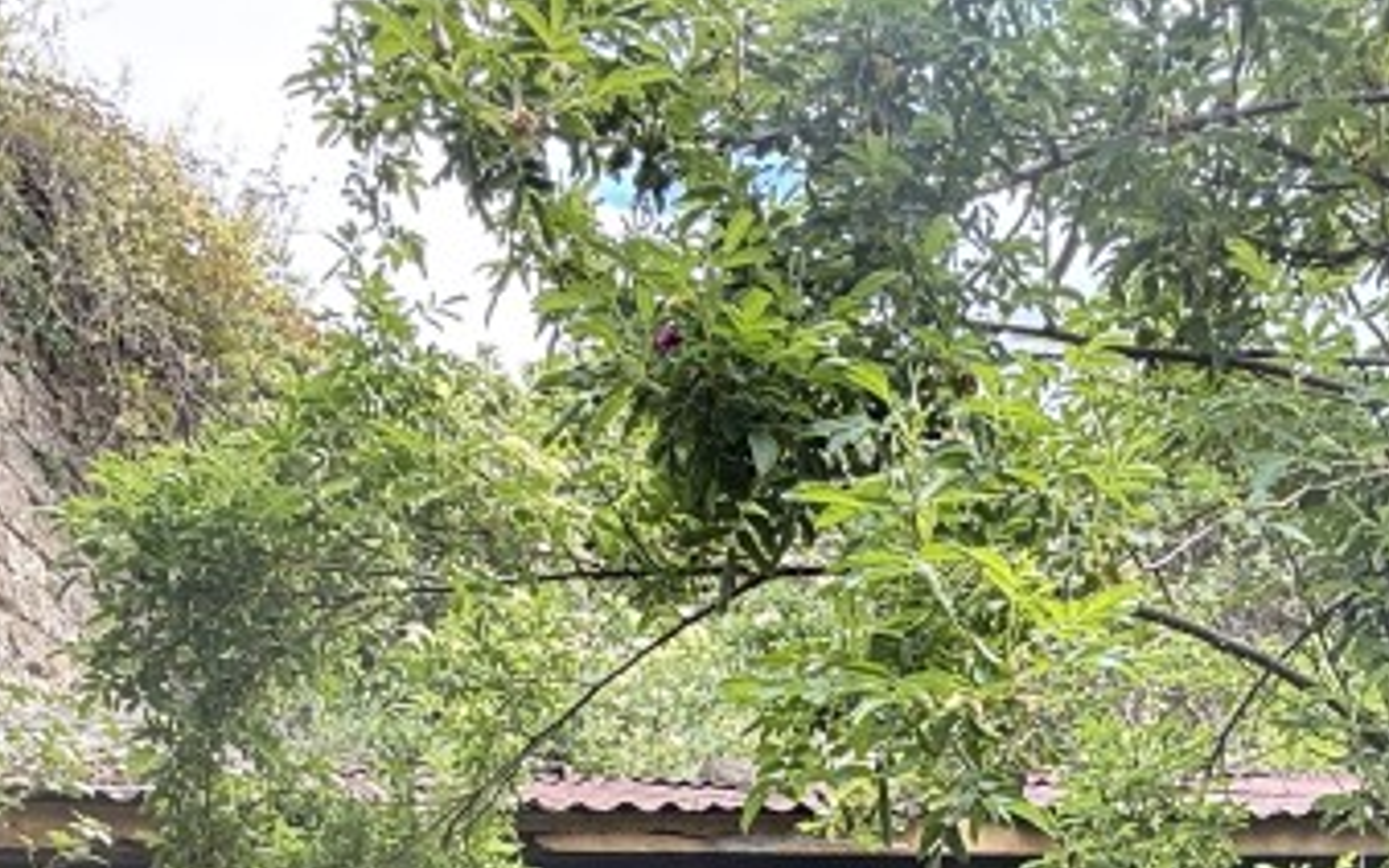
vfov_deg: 23.2
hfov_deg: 44.4
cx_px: 711
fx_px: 1703
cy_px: 1296
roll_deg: +2.6
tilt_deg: -3.8
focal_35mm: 45
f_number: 2.2
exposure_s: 1/112
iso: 50
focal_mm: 2.22
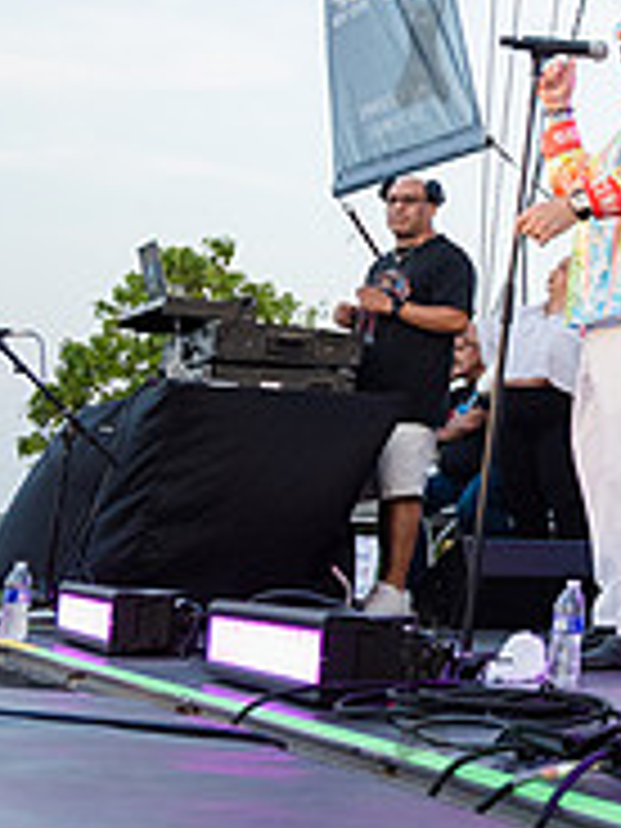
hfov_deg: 13.0
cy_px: 25
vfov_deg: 19.7
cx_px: 1292
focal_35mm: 97
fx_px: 2320
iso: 2000
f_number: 4
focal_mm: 31
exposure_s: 1/640
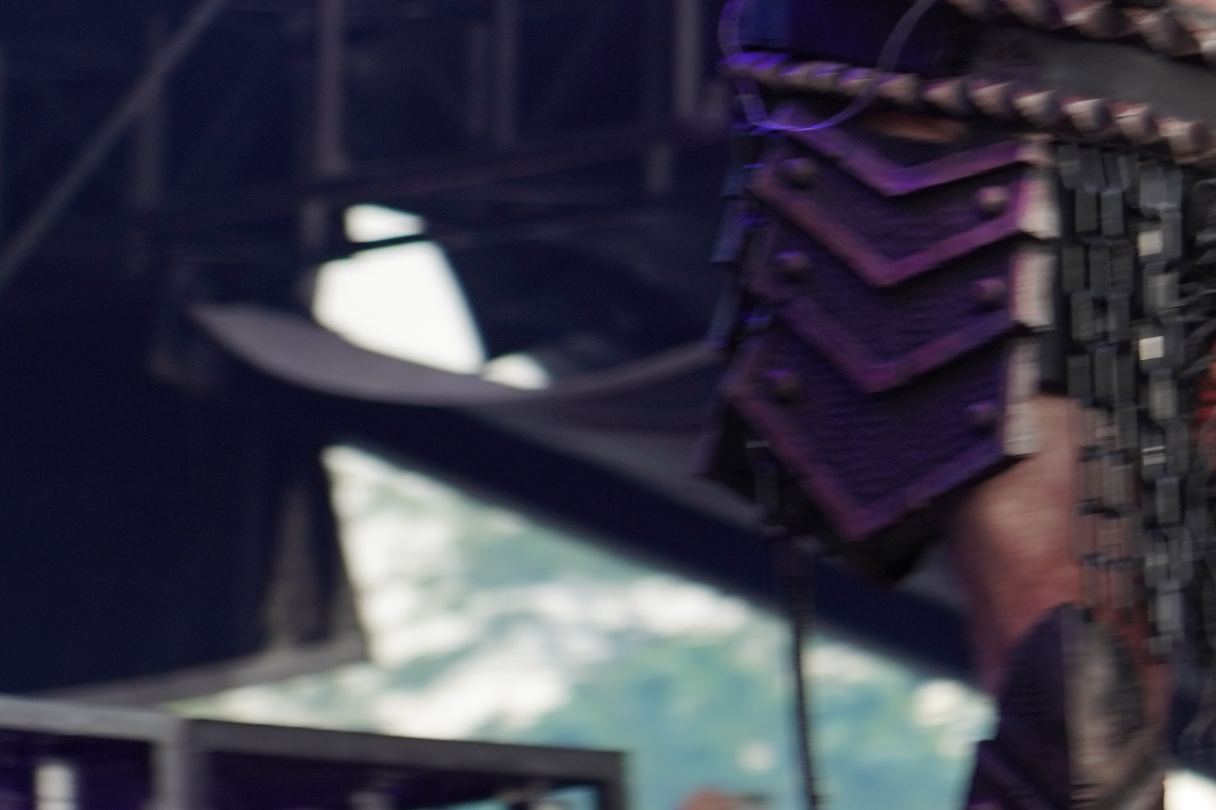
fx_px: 10064
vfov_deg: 4.6
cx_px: 1395
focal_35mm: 298
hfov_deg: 6.9
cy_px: -53
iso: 250
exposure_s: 1/125
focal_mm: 105
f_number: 4
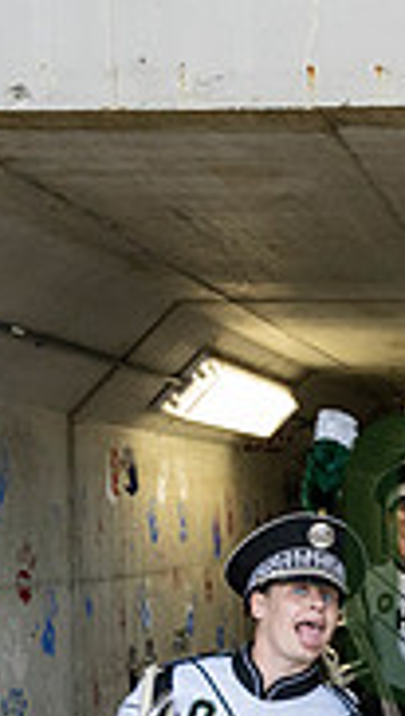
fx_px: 1520
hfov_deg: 14.0
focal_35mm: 80
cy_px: 600
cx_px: 641
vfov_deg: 25.9
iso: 1600
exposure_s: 1/800
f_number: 4
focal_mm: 24
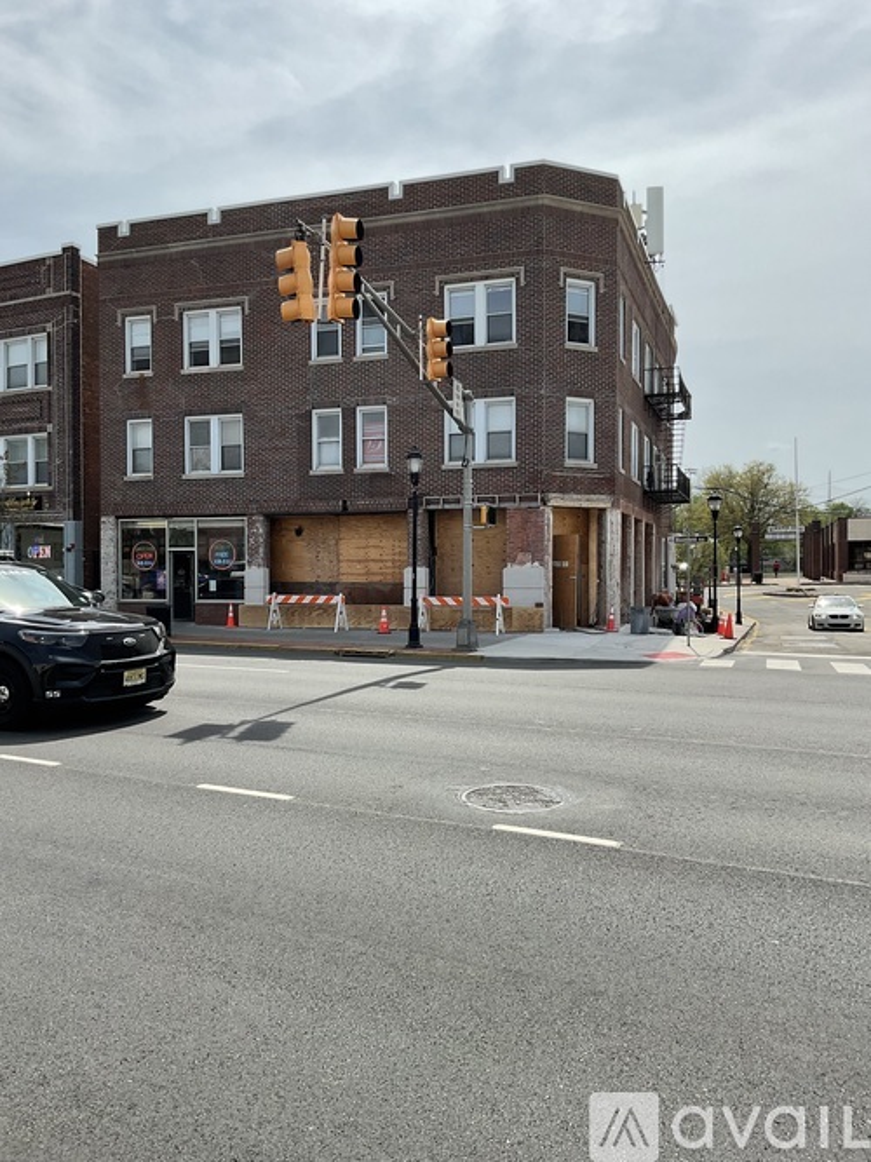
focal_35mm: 29
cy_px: 581
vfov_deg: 61.7
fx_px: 973
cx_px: 436
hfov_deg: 48.2
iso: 16
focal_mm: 3
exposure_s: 1/1848
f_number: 1.8
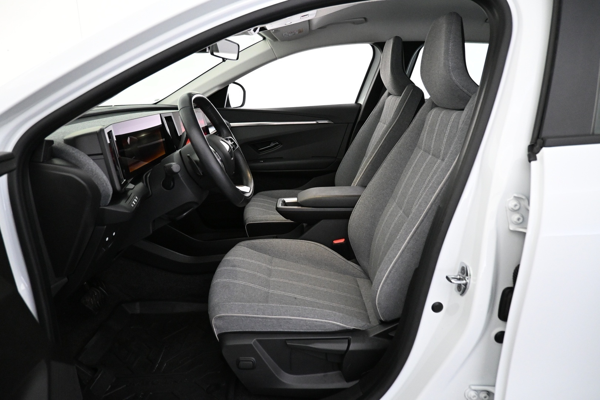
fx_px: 400
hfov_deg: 73.7
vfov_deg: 53.1
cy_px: 200
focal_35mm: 24
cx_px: 300
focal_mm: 16
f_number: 3.5
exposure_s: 1/80
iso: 3200
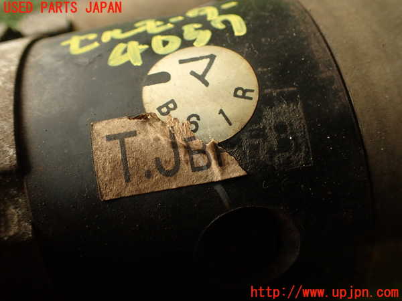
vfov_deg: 44.2
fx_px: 372
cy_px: 150
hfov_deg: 56.8
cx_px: 201
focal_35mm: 32
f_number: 2.4
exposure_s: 1/40
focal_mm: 5.79
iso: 200
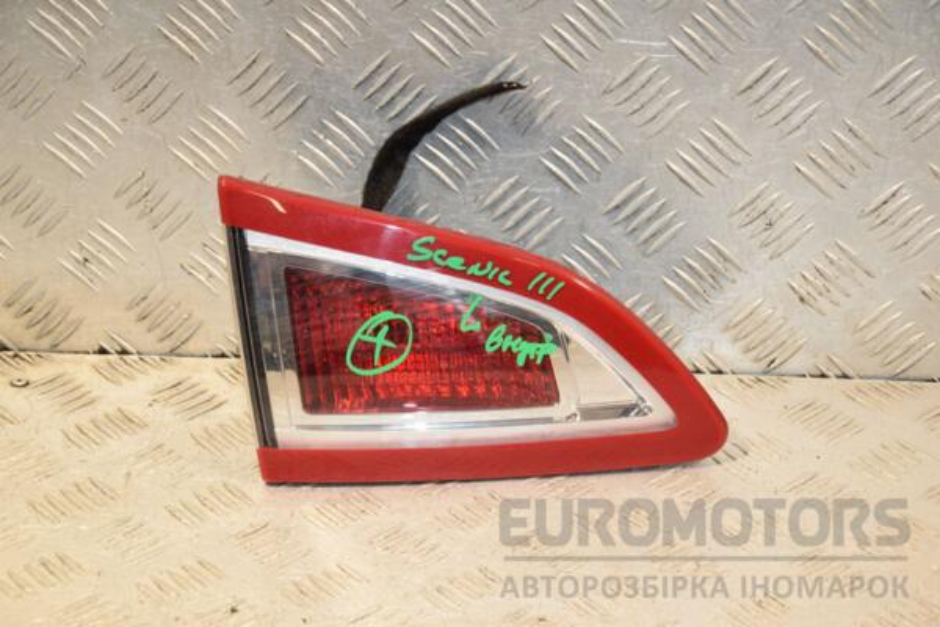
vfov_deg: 13.8
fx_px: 2585
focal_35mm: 99
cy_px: 314
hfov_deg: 20.6
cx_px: 470
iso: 800
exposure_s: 1/200
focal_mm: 66
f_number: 6.3
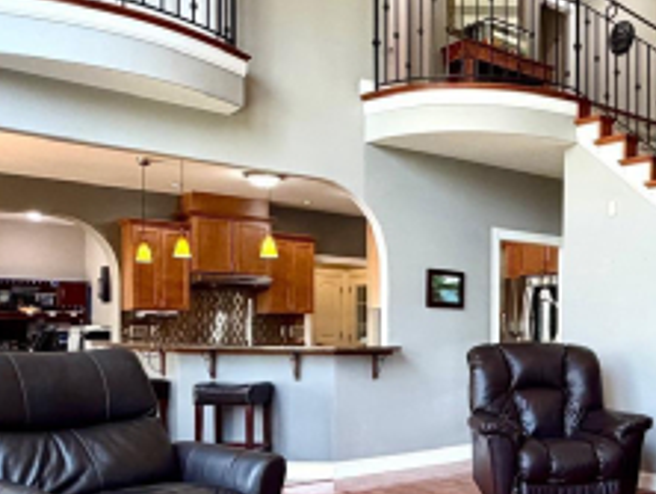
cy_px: 352
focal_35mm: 42
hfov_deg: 42.0
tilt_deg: -1.6
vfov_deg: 33.9
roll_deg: -0.3
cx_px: 557
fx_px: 797
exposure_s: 1/120
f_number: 2.2
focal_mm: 2.22
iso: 320
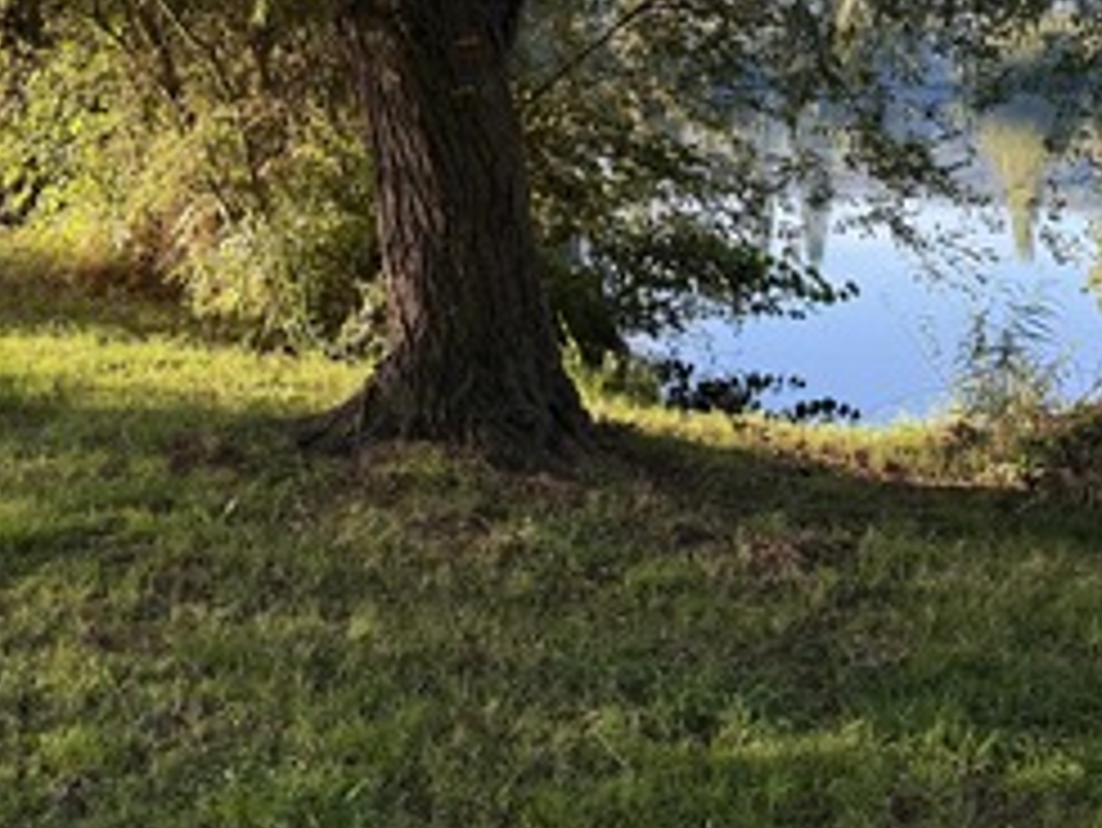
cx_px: 432
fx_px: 1561
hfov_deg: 38.7
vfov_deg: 28.4
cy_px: 65
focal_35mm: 49
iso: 100
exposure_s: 1/279
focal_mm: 6.76
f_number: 1.78
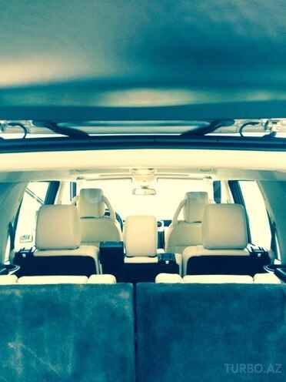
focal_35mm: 29
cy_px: 191
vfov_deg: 61.7
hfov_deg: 48.2
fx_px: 319
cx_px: 143
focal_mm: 4.15
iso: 320
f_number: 2.2
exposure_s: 1/20
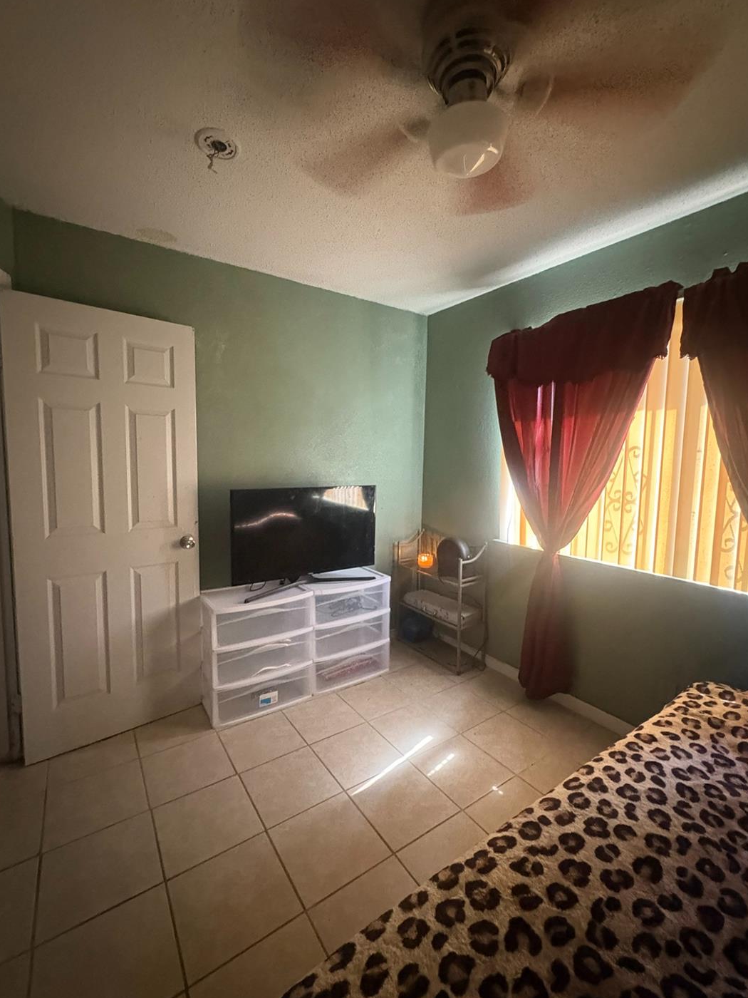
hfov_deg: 81.7
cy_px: 493
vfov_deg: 98.2
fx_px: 432
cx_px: 372
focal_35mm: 15
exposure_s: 1/30
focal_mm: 2.22
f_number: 2.2
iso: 1000
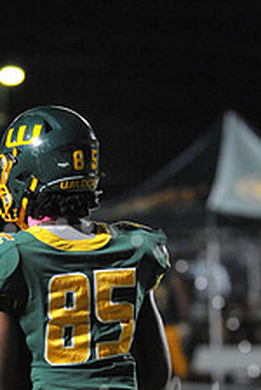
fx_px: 8402
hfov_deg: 1.8
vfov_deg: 2.7
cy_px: 427
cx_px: 57
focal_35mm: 775
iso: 6400
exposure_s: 1/200
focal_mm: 300
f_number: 5.6
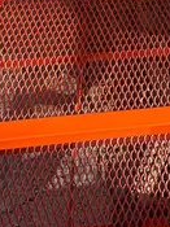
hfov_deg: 12.8
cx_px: 256
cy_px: -124
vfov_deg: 16.3
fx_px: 715
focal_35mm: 109
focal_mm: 5.96
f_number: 1.6
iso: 50
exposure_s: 1/1876
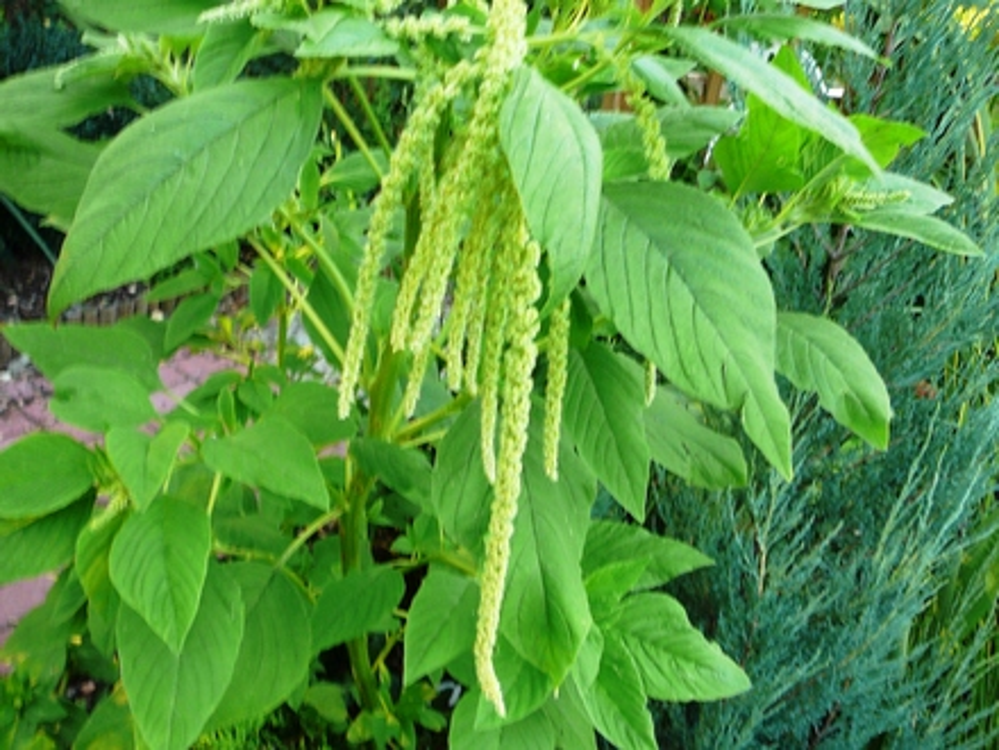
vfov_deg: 40.7
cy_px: 375
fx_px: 1010
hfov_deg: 52.6
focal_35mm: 35
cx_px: 500
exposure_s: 1/50
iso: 100
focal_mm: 5.2
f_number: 2.8
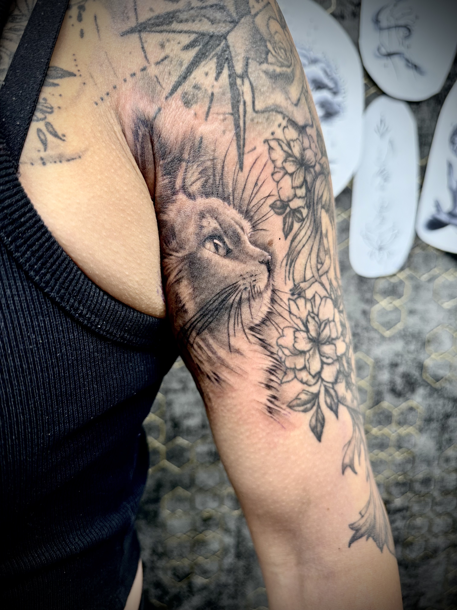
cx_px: 228
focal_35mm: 24
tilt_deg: -12.5
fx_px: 422
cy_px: 305
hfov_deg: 56.8
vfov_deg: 71.6
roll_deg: -1.1
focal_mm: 6.76
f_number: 1.78
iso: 125
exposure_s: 1/60
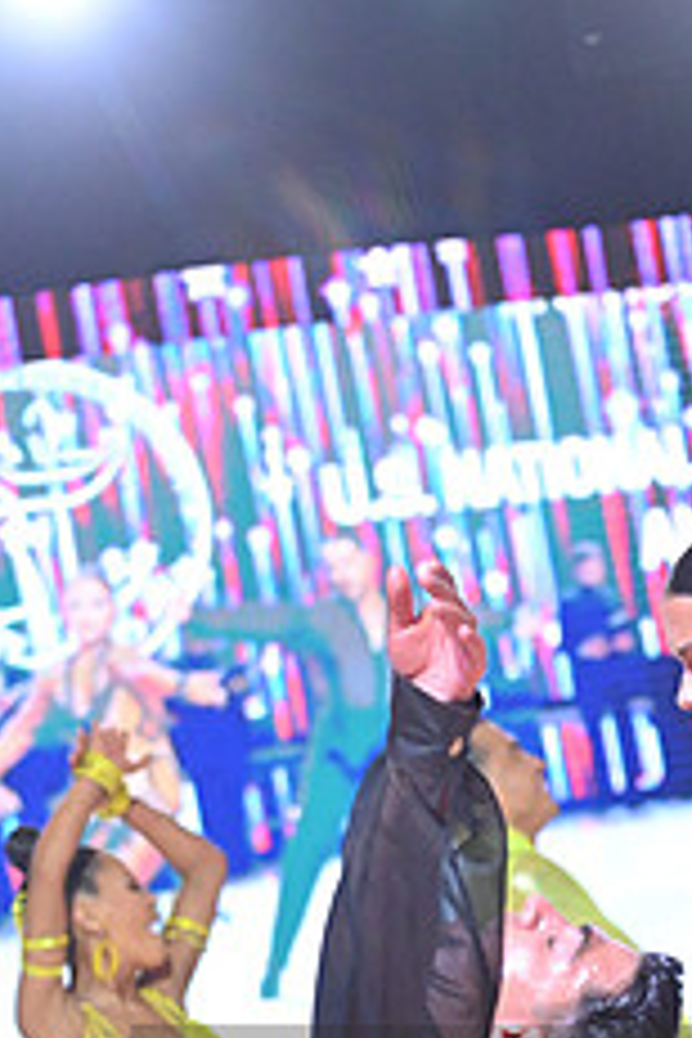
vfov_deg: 10.4
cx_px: 753
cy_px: 1177
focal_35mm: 196
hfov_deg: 7.0
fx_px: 5651
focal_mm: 78
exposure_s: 1/400
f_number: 4.5
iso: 4000
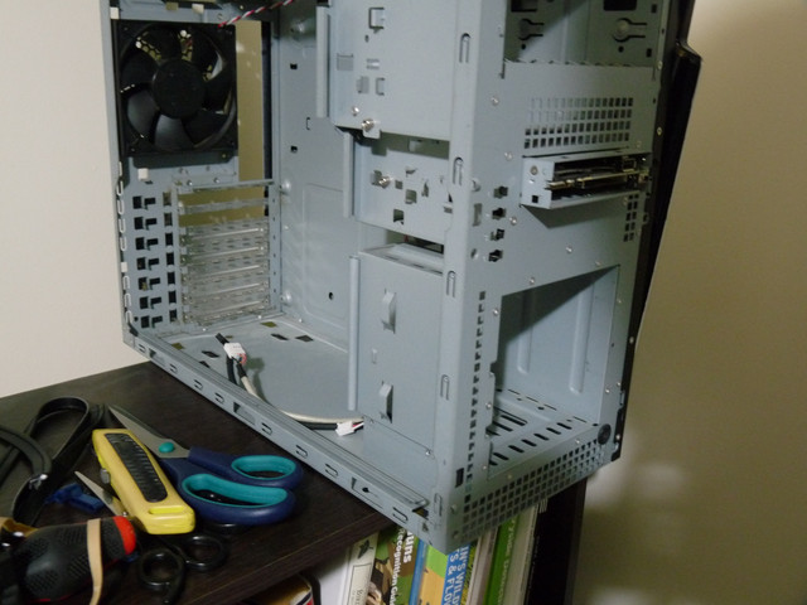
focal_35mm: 34
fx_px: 793
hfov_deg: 54.0
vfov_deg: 41.8
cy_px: 302
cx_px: 404
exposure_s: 1/5
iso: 400
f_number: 3
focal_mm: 6
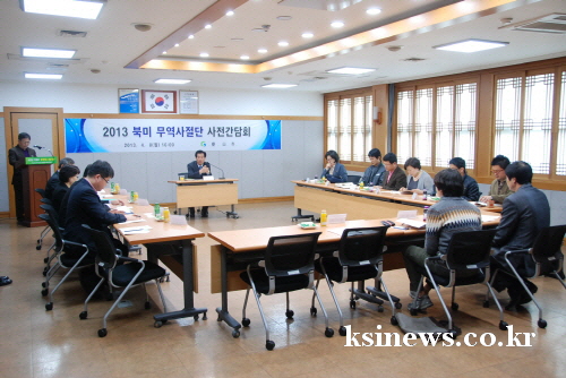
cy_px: 189
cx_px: 283
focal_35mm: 33
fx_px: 519
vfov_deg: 40.0
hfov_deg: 57.2
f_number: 3.8
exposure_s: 1/50
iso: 800
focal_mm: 22
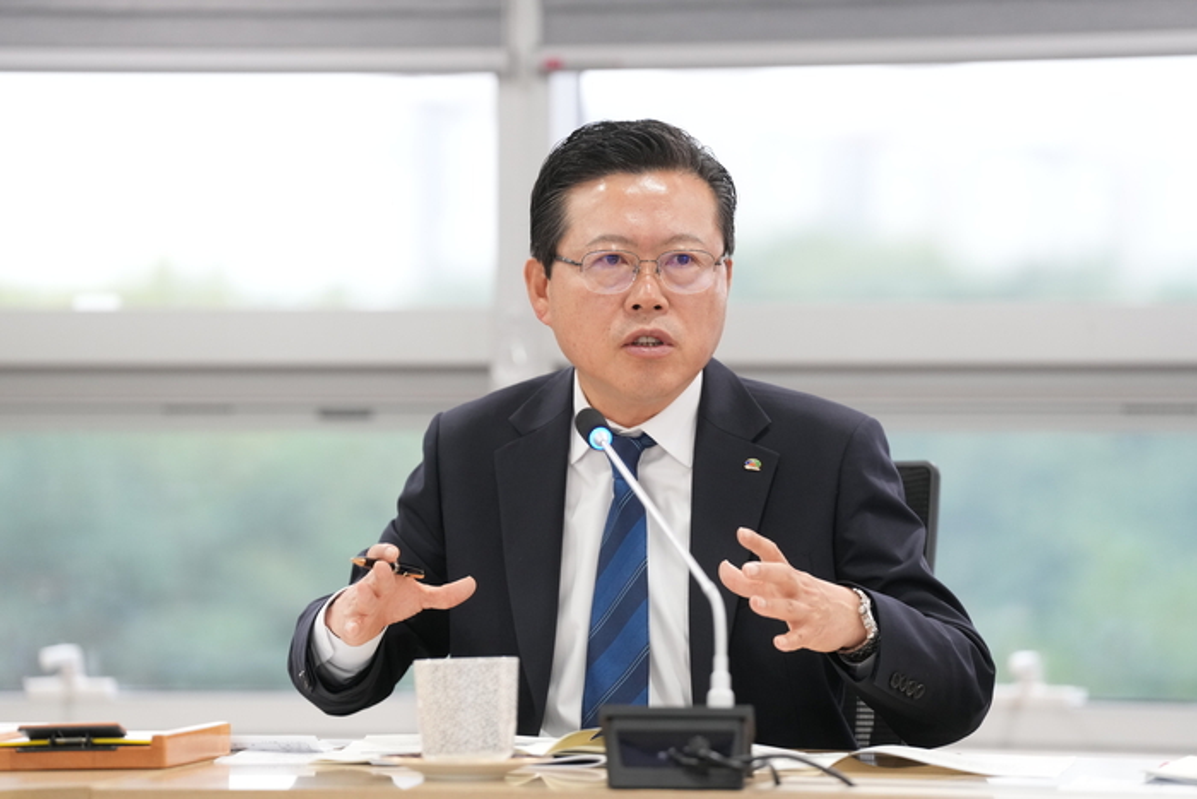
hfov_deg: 11.7
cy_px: 400
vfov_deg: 7.8
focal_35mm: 175
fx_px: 5820
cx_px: 598
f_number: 3.5
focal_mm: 175
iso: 2500
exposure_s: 1/320
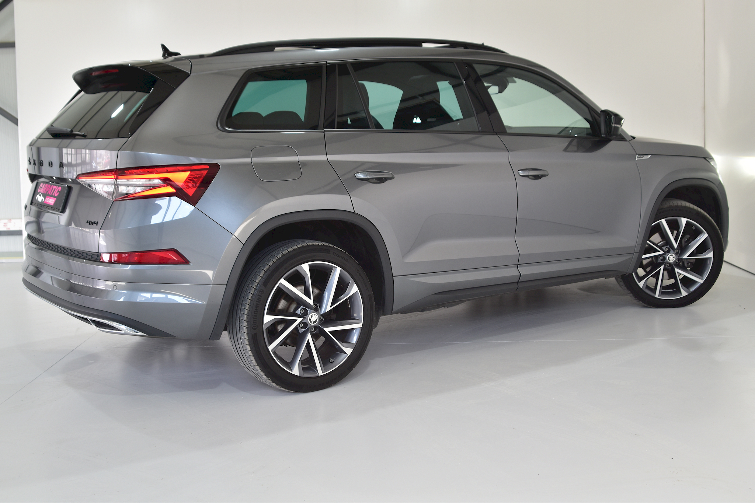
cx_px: 378
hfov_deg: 46.4
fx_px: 881
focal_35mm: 42
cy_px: 252
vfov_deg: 31.9
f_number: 4
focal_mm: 28
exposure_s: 1/80
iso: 200
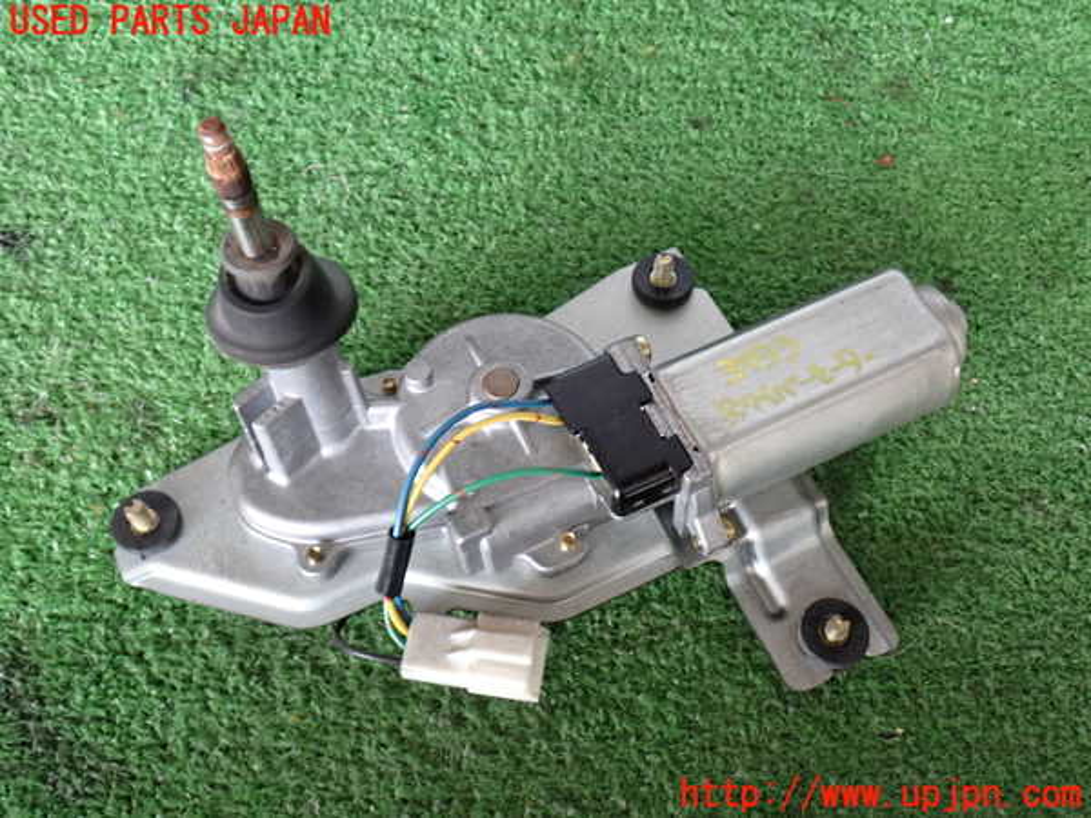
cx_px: 546
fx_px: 1198
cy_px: 409
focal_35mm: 38
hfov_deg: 49.0
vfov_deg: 37.7
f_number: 2.7
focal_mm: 6.83
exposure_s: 1/40
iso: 250
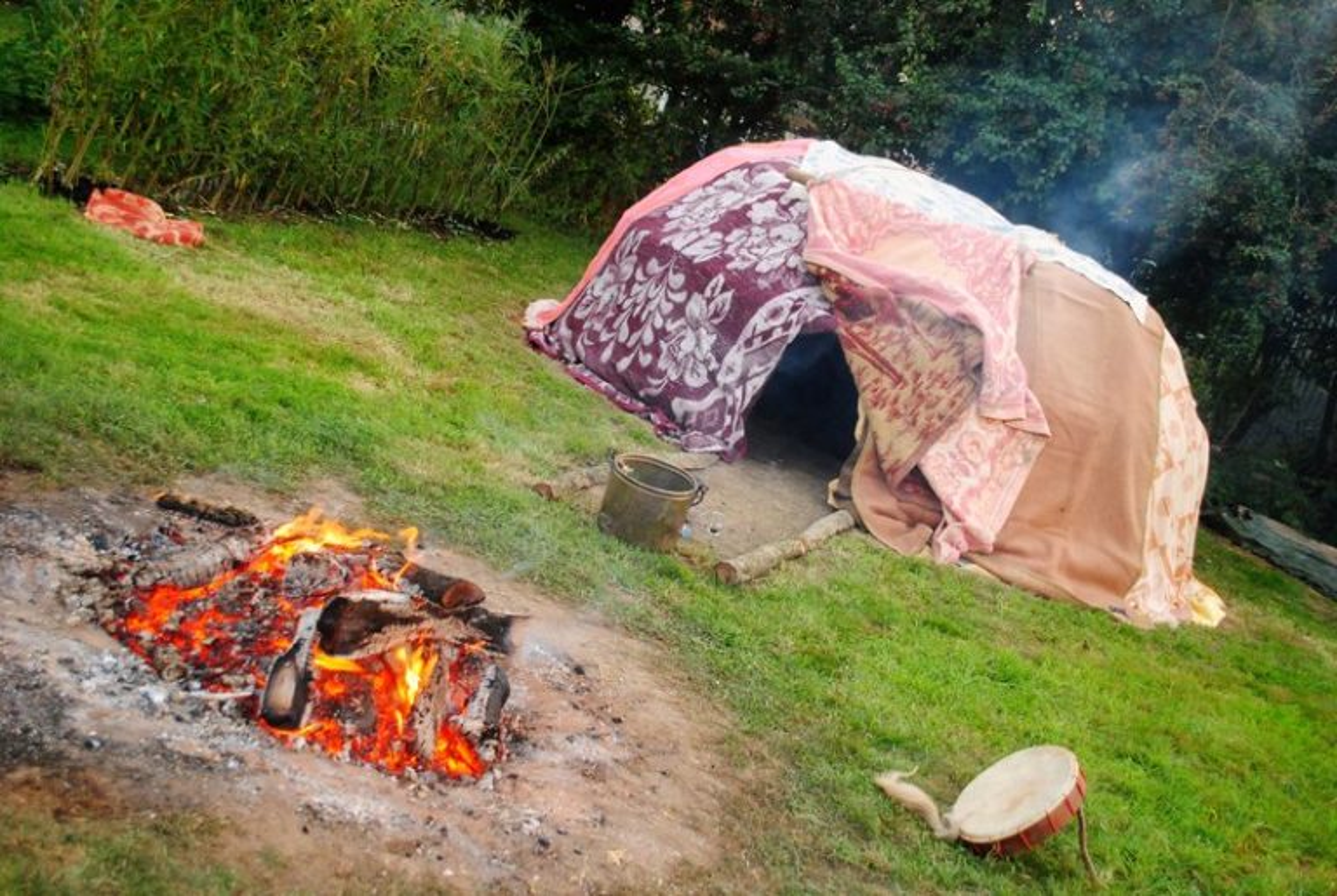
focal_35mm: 44
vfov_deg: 31.0
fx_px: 1618
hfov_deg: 44.9
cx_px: 668
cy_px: 448
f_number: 4.5
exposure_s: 1/80
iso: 800
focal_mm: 29
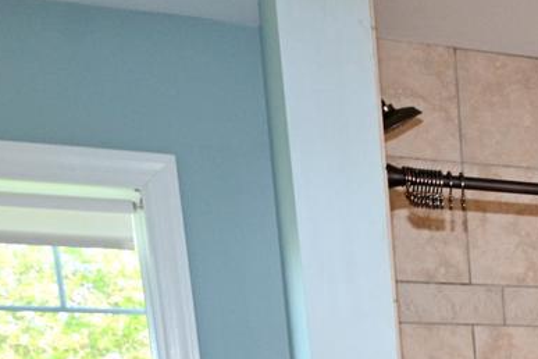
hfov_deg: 22.7
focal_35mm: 74
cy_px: 675
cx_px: 791
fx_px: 1106
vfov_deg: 15.4
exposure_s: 1/100
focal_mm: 14
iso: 800
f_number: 5.6
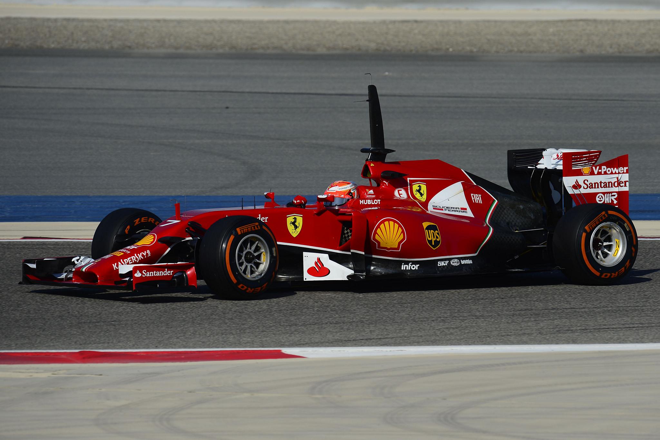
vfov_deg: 2.7
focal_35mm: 500
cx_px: 330
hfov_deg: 4.1
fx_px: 9165
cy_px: 220
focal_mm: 500
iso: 200
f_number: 8
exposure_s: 1/1250
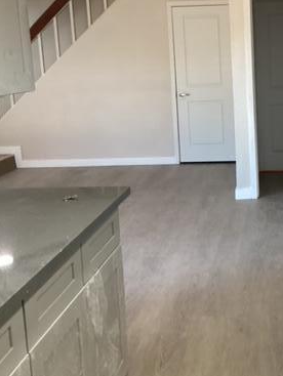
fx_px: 588
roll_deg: +2.7
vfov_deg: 35.4
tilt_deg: -9.2
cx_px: 243
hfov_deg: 26.4
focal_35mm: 54
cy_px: 145
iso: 200
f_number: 2.4
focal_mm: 3.3
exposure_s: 1/60
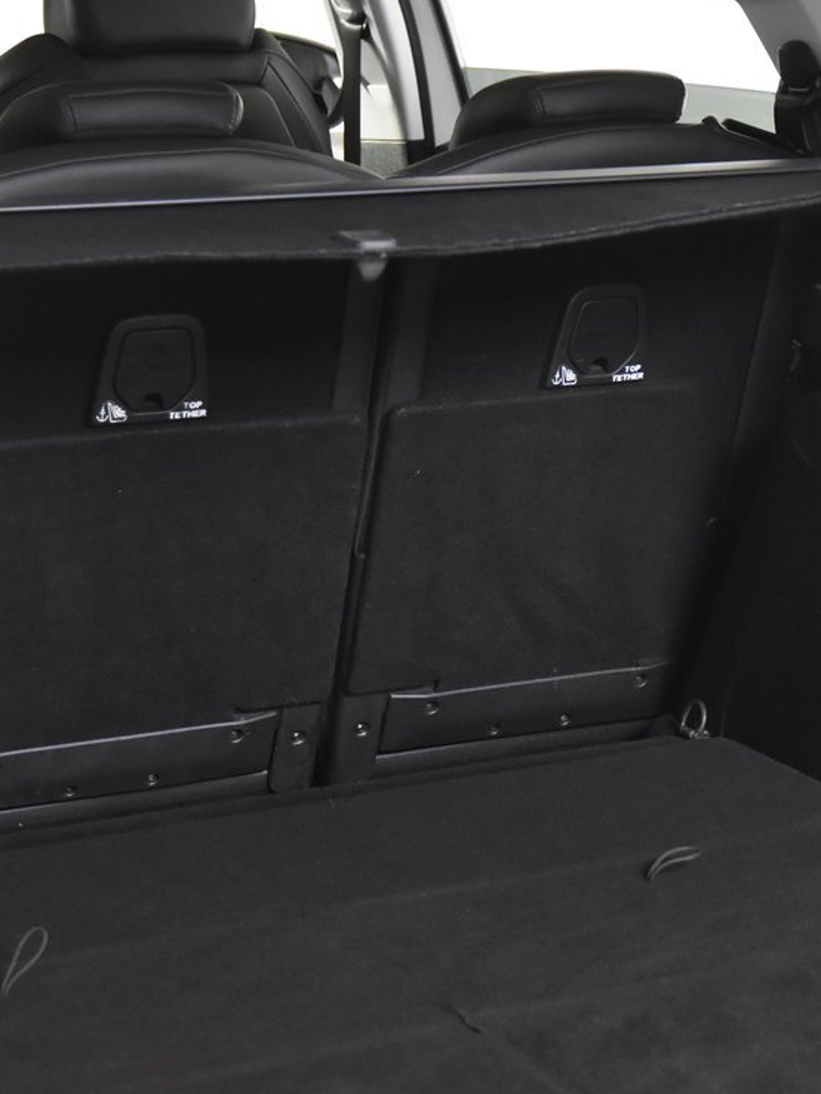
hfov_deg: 15.5
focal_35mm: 95
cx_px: 539
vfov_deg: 20.6
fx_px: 3002
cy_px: 557
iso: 3200
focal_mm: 38
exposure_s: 1/60
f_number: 3.5
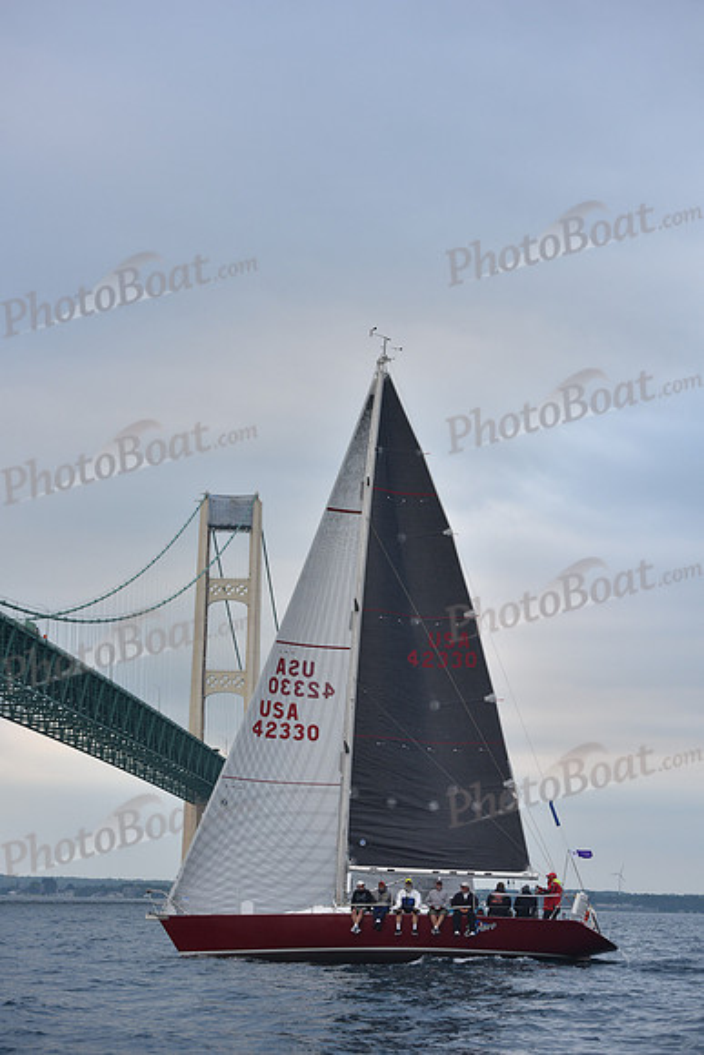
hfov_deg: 16.1
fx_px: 2492
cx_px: 352
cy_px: 528
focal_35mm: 85
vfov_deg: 23.9
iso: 400
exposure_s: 1/640
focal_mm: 85
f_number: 5
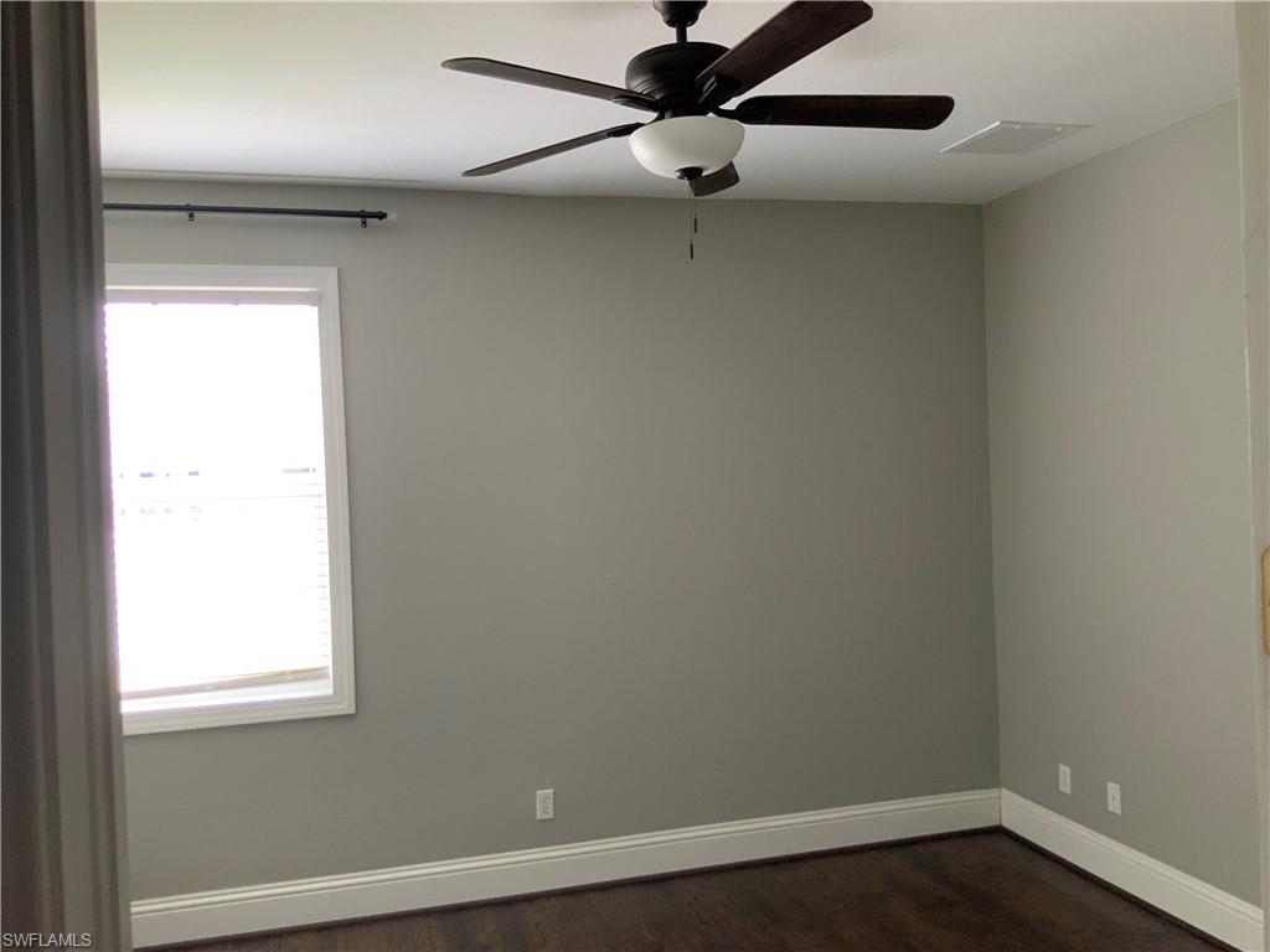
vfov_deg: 48.2
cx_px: 635
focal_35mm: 29
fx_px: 1064
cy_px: 476
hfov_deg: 61.7
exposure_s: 1/60
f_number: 1.8
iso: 100
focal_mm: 3
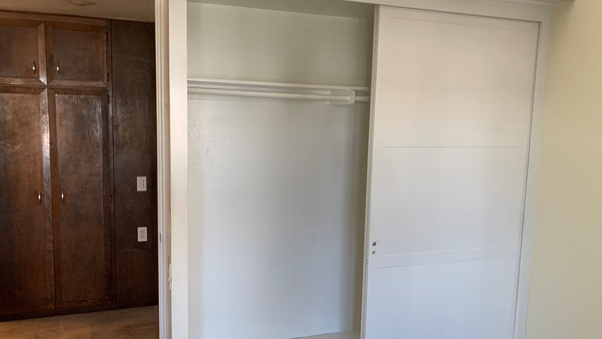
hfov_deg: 66.1
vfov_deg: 40.2
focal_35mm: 29
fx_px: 463
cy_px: 173
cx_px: 304
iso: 125
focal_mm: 4.25
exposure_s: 1/60
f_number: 1.8
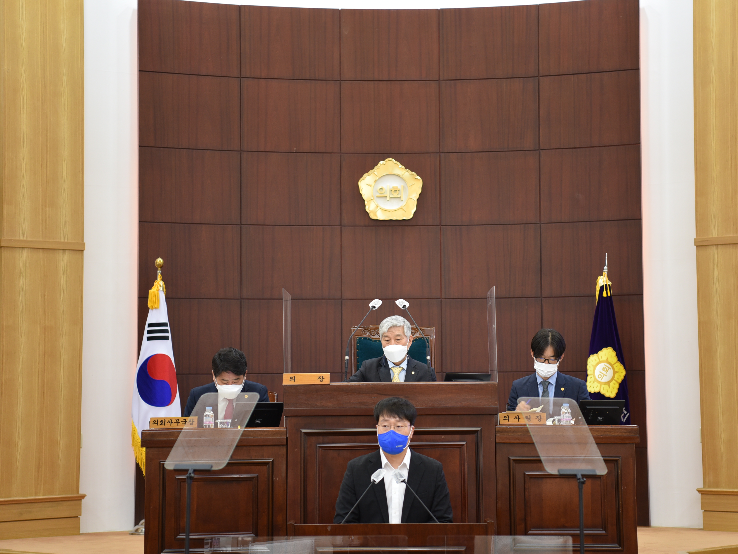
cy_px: 277
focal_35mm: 76
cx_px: 406
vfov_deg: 19.4
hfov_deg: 25.6
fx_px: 1620
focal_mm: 70
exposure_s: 1/60
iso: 800
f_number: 2.8
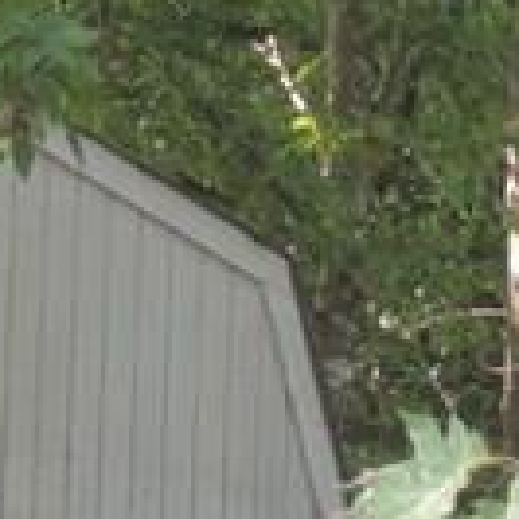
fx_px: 5428
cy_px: 862
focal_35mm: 320
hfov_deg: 5.4
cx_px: -246
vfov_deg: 5.4
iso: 100
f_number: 3.5
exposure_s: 1/50
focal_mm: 8.3
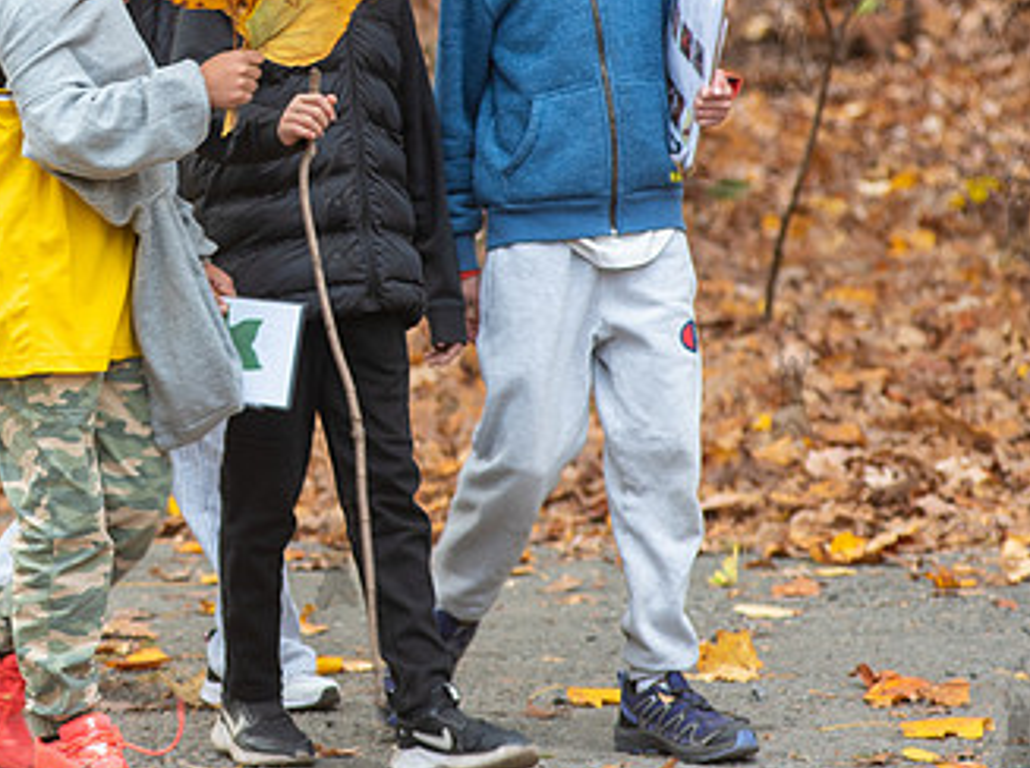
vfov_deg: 4.0
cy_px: 91
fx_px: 10989
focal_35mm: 370
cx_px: 44
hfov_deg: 5.4
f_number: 4.5
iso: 160
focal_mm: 155
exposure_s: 1/160
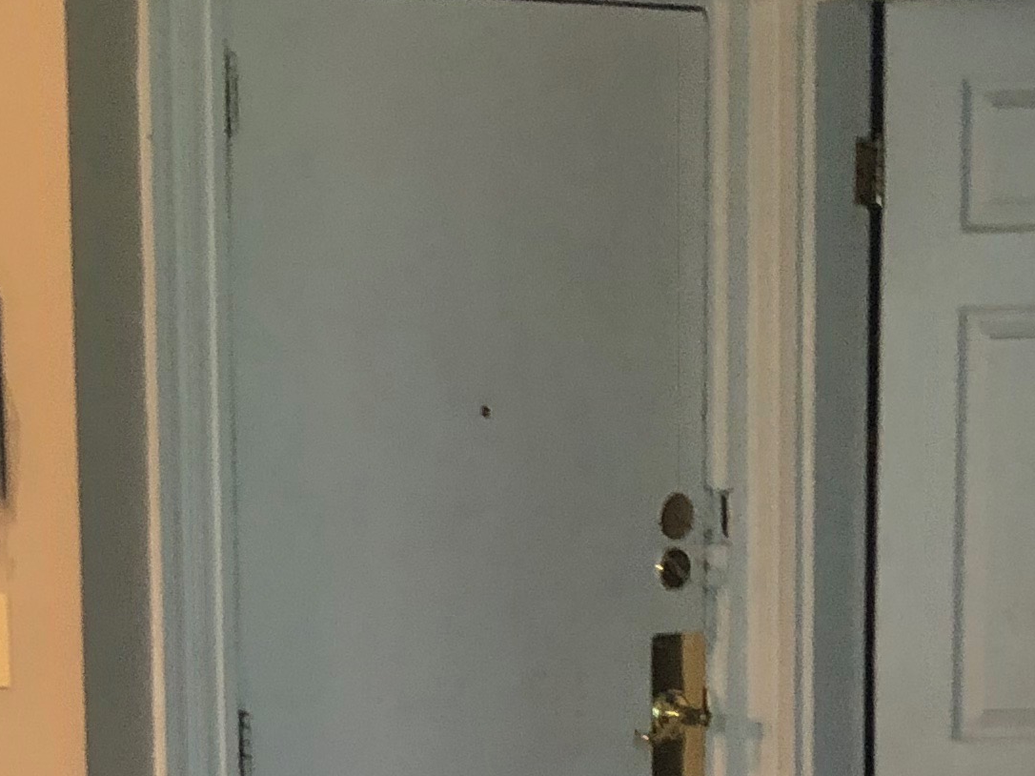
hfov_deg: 18.7
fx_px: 3109
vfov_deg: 13.9
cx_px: 192
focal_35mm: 104
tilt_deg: -6.9
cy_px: 868
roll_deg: +1.0
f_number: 1.8
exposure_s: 1/9
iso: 100
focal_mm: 3.99
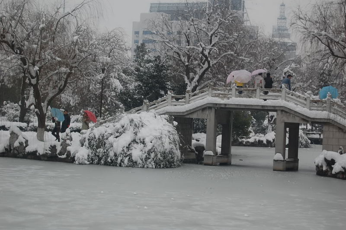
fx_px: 792
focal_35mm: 82
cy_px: 115
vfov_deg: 16.5
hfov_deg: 24.6
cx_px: 173
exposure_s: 1/60
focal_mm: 55
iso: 400
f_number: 5.6
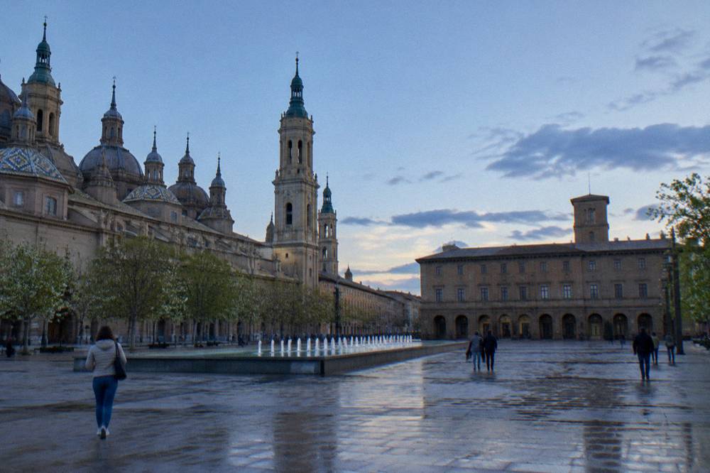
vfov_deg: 27.5
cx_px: 355
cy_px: 236
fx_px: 966
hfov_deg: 40.4
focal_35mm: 49
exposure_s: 1/640
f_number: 5.6
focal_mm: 49
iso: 400
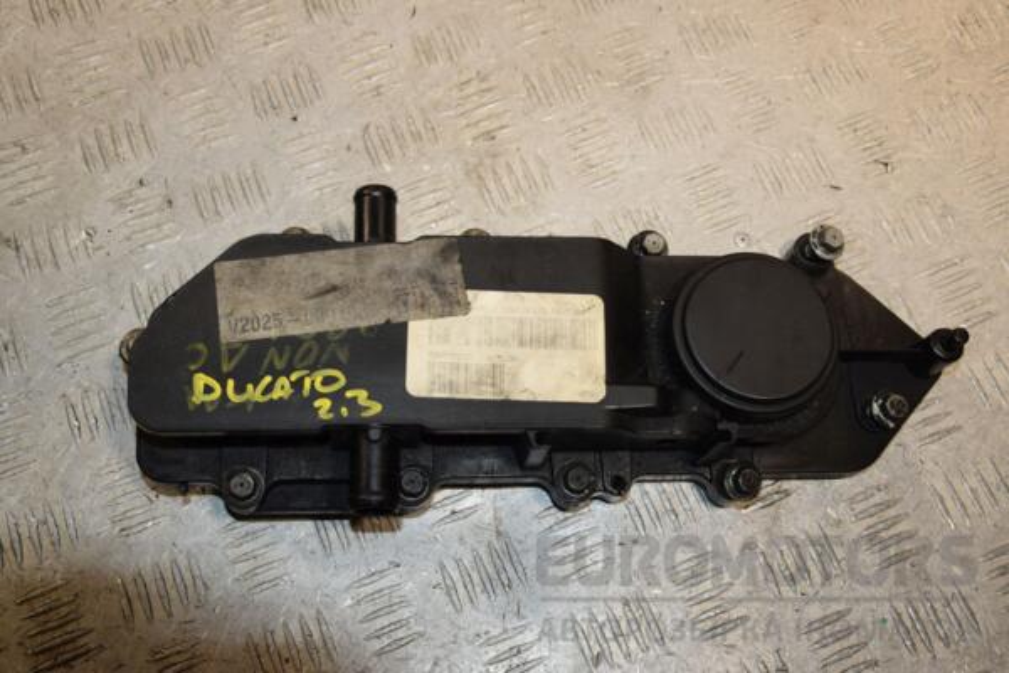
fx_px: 1177
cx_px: 504
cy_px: 336
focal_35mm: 42
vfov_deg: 31.9
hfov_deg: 46.4
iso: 800
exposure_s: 1/200
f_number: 9
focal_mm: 28
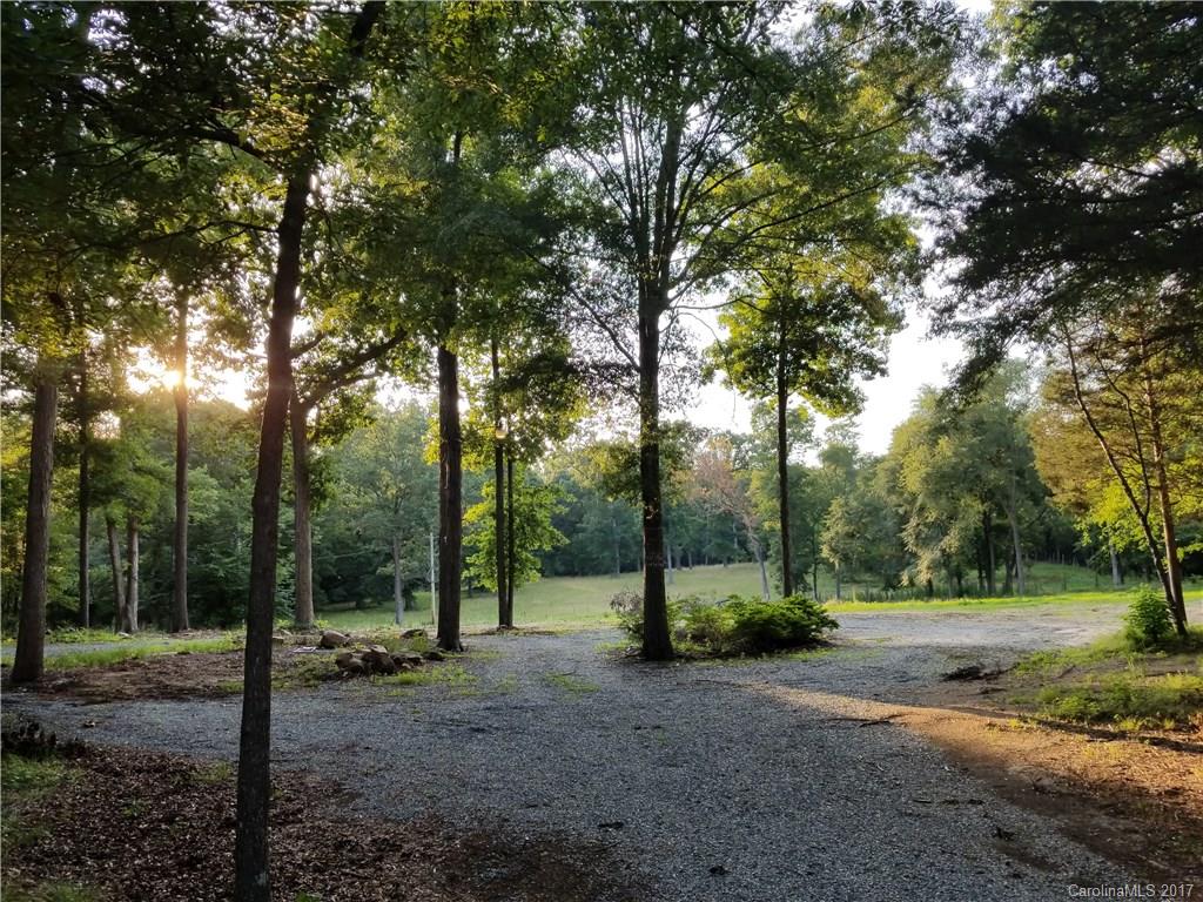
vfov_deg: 53.1
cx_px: 602
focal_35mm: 26
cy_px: 451
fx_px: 904
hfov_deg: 67.3
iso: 50
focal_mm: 4.25
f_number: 1.7
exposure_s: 1/692
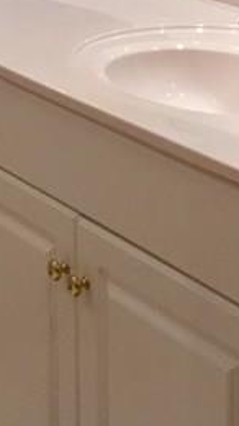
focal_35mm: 133
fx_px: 1500
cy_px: -116
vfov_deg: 15.4
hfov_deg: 9.1
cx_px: 46
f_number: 2.4
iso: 100
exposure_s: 1/30
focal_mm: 3.3
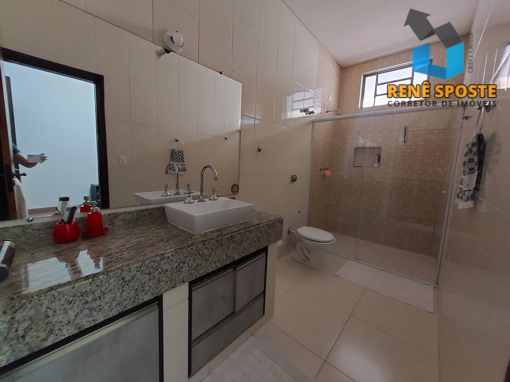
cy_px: 191
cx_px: 255
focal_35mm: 13
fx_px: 192
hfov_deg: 106.2
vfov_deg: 89.9
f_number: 2.2
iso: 640
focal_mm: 1.74
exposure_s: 1/20
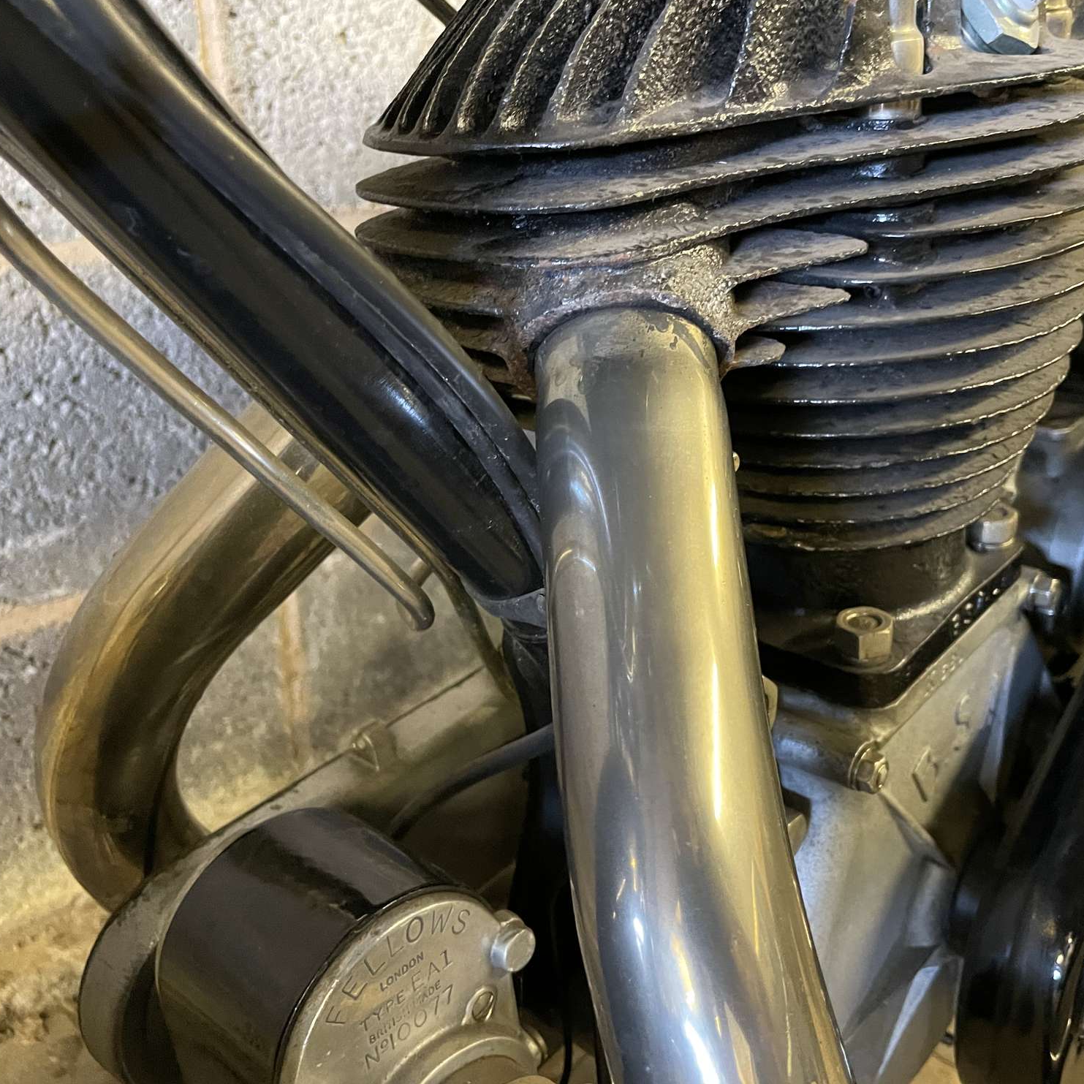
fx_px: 1098
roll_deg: -0.3
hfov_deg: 52.2
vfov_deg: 52.5
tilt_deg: -22.9
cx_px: 639
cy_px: 545
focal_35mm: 31
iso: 640
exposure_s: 1/25
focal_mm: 4.2
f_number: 1.6
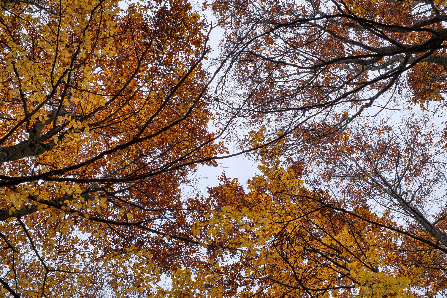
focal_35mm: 52
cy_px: 149
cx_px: 224
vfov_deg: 26.0
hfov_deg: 38.2
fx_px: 646
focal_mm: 34.9
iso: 250
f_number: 7.1
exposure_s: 1/100
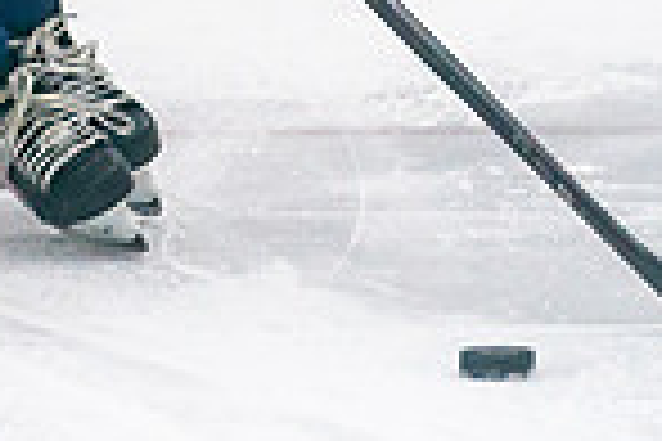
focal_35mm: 540
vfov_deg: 2.5
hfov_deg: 3.8
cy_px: -487
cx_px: -239
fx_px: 9929
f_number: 2.8
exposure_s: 1/1600
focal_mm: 123
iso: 4000
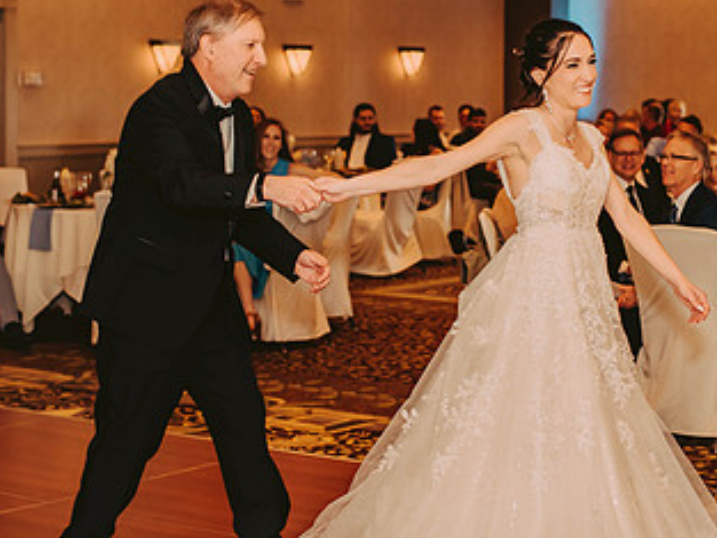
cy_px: 193
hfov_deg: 21.9
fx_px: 1844
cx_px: 486
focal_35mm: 89
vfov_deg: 16.6
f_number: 2.5
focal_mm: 50
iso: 800
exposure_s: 1/125
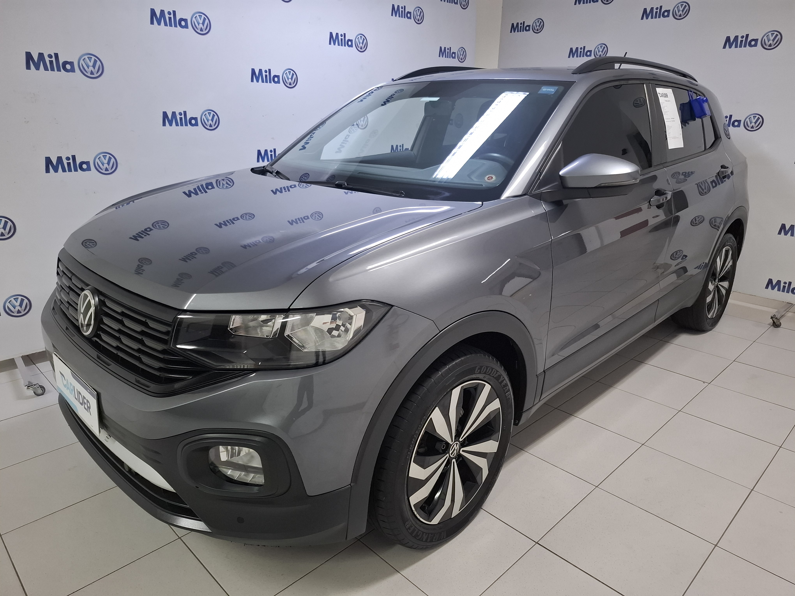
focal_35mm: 23
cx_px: 398
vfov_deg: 58.9
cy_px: 298
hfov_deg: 73.9
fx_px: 528
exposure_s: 1/60
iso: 320
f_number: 1.8
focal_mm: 5.54
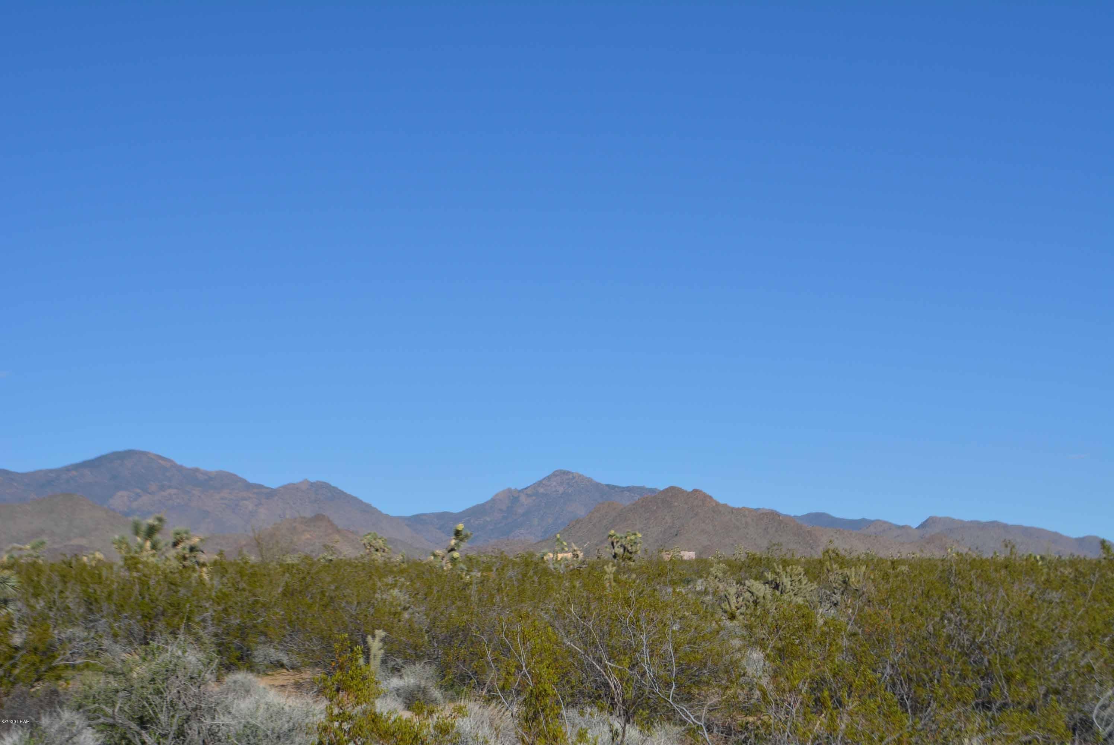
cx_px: 557
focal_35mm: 60
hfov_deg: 33.4
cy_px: 372
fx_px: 1858
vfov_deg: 22.7
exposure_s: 1/2000
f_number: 8
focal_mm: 40
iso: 400
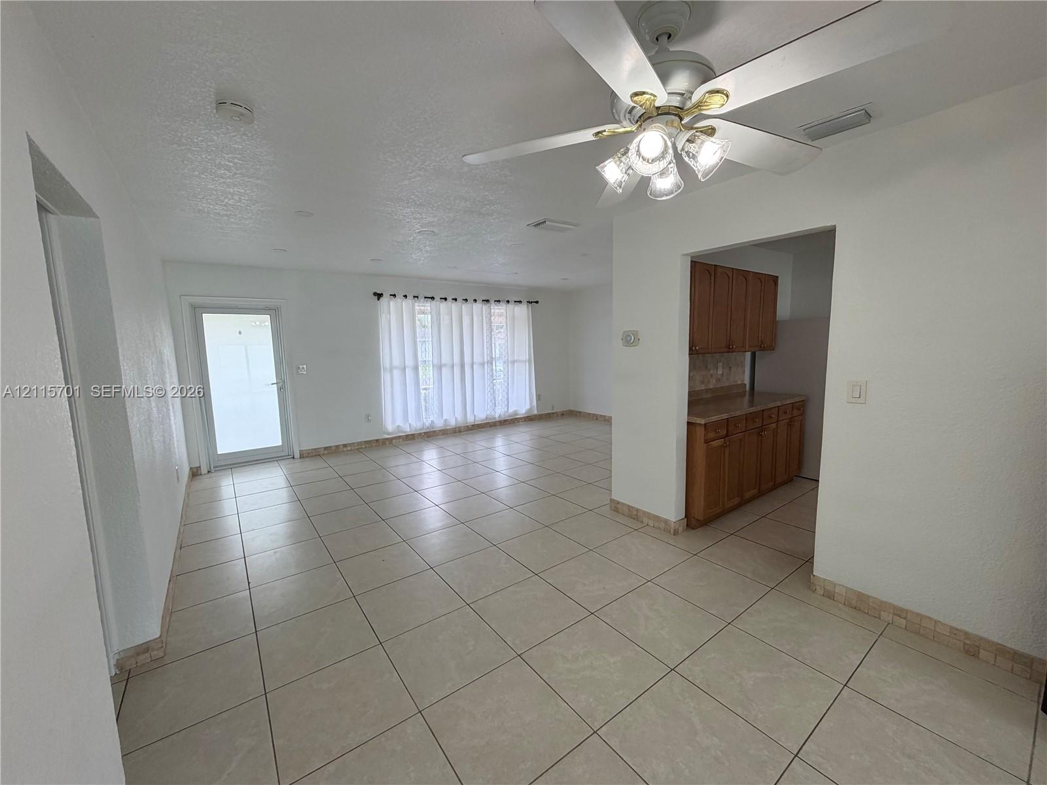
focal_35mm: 14
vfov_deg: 85.7
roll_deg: +1.3
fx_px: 423
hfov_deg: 102.1
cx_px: 524
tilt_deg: -7.2
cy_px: 392
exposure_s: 1/120
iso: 100
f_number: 2.2
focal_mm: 2.22
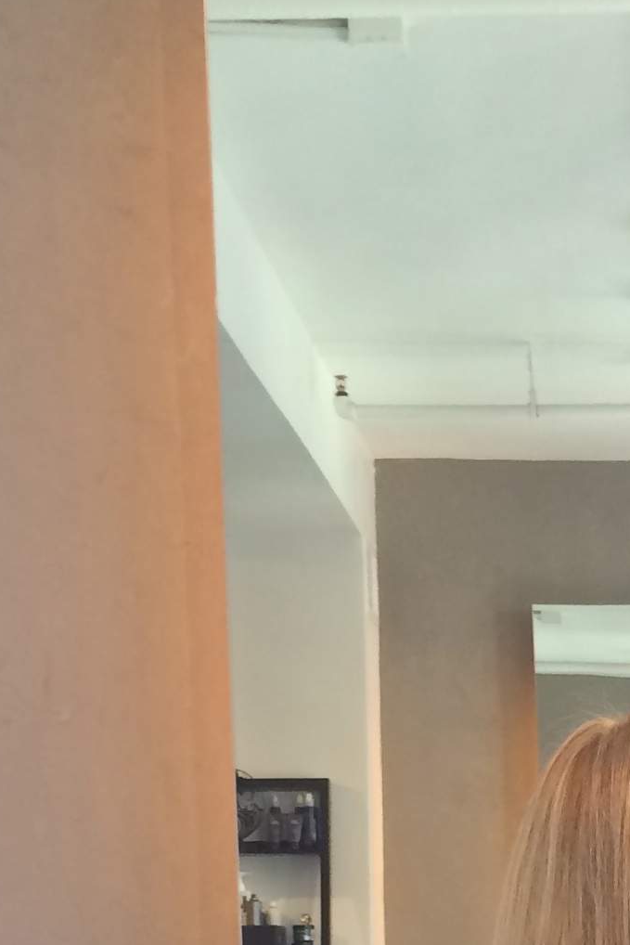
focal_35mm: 100
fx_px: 2624
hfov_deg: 13.5
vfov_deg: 18.4
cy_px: 1356
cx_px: 663
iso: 50
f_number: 2.2
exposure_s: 1/40
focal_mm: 4.12
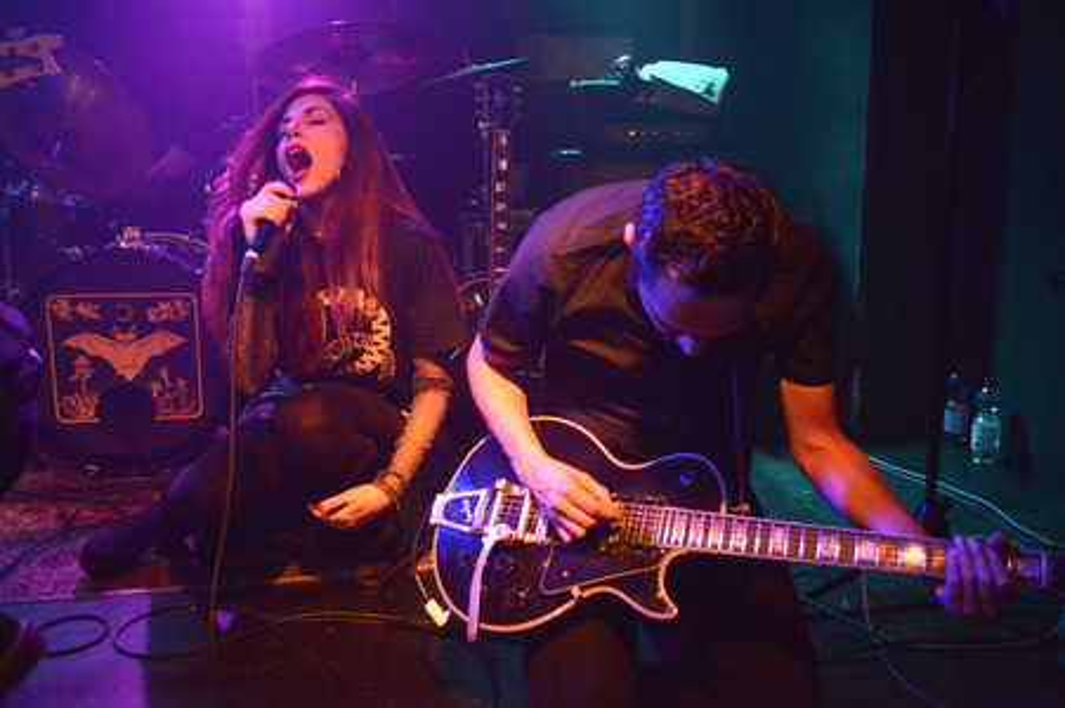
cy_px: 354
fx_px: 857
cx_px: 532
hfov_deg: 63.7
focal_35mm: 29
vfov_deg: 44.9
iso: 8063
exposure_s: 1/200
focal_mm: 29
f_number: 4.5
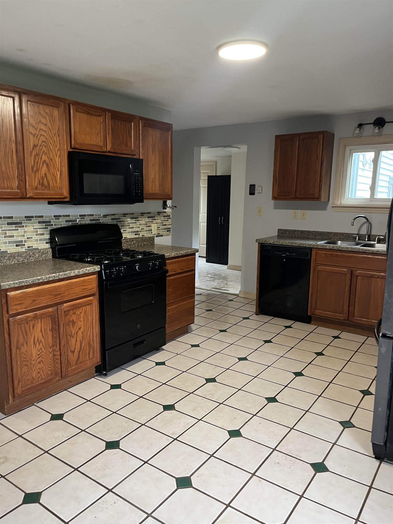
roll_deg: -1.4
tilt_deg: -9.8
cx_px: 196
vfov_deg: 67.3
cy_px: 262
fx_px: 394
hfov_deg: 53.1
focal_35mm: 26
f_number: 1.6
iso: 160
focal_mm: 5.1
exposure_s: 1/60
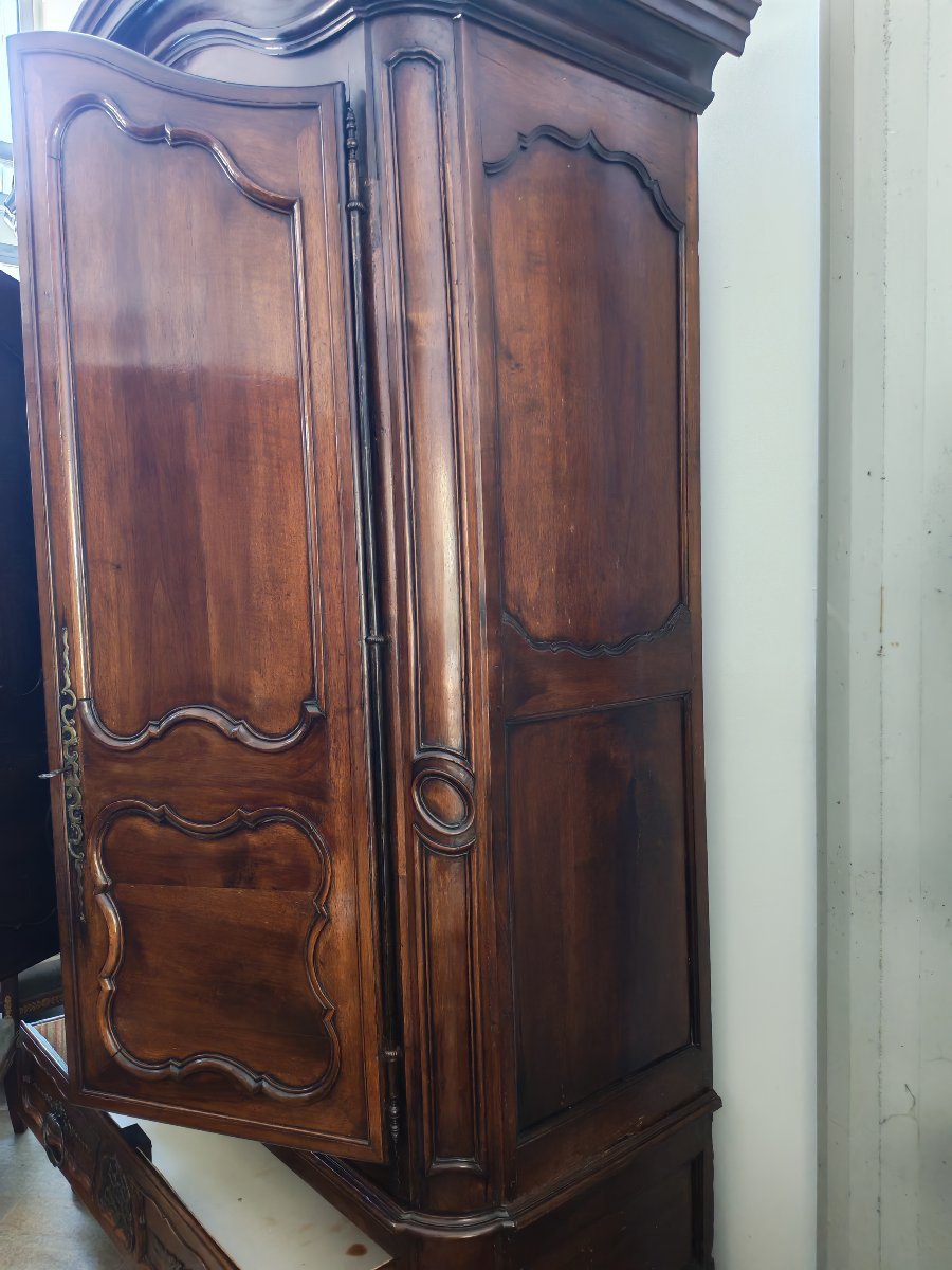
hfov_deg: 51.4
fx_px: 990
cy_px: 635
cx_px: 476
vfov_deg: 65.3
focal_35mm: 27
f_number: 1.9
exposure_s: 1/50
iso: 2500
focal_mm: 6.12
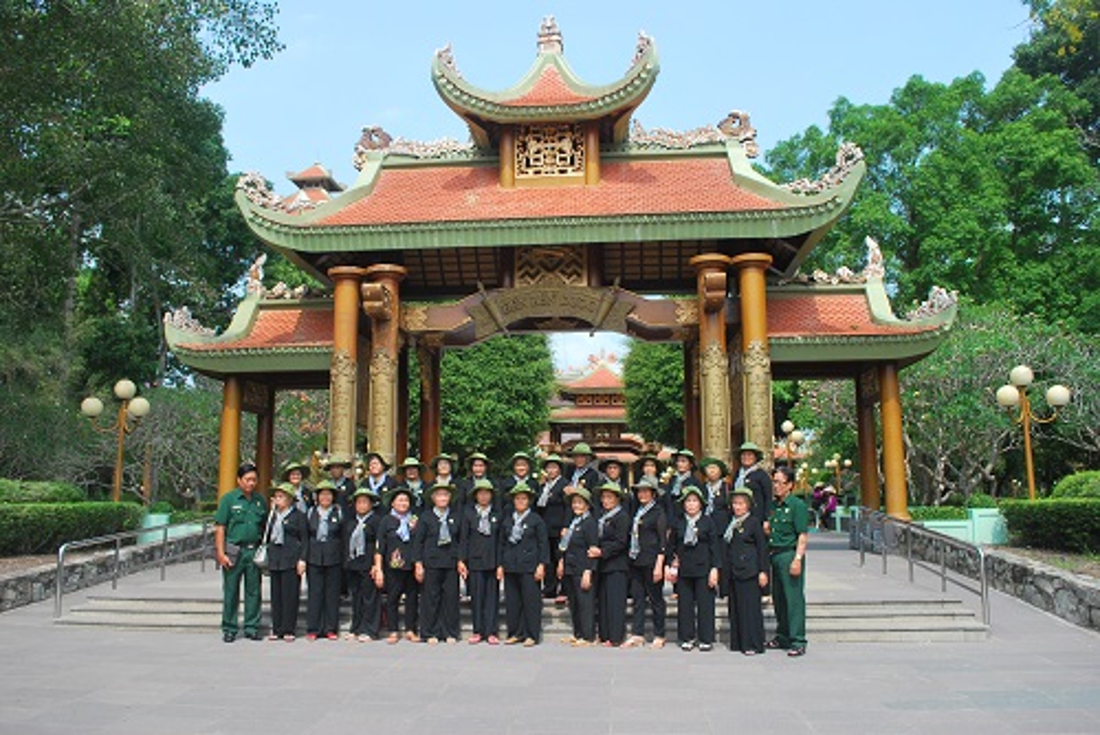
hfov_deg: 67.4
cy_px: 368
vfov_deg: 48.0
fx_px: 825
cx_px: 550
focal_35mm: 27
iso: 400
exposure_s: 1/1250
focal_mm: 18
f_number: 5
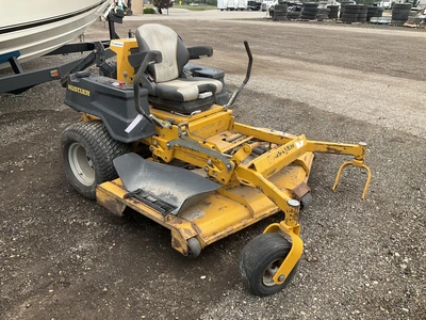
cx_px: 213
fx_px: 357
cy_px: 160
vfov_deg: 48.2
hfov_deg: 61.7
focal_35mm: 29
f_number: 1.8
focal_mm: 3
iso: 25
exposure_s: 1/691
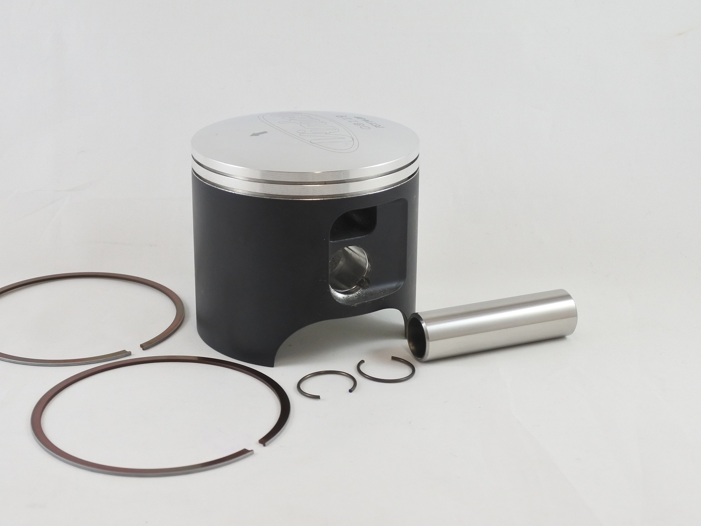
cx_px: 306
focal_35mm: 42
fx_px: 851
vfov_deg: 34.3
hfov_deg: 44.7
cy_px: 267
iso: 400
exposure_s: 1/160
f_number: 4
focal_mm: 14.3
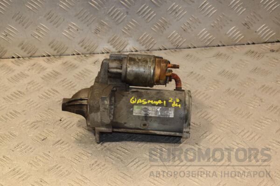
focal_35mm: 72
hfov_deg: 28.1
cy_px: 93
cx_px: 140
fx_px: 560
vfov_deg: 18.9
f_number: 7.1
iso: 800
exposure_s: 1/200
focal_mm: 48
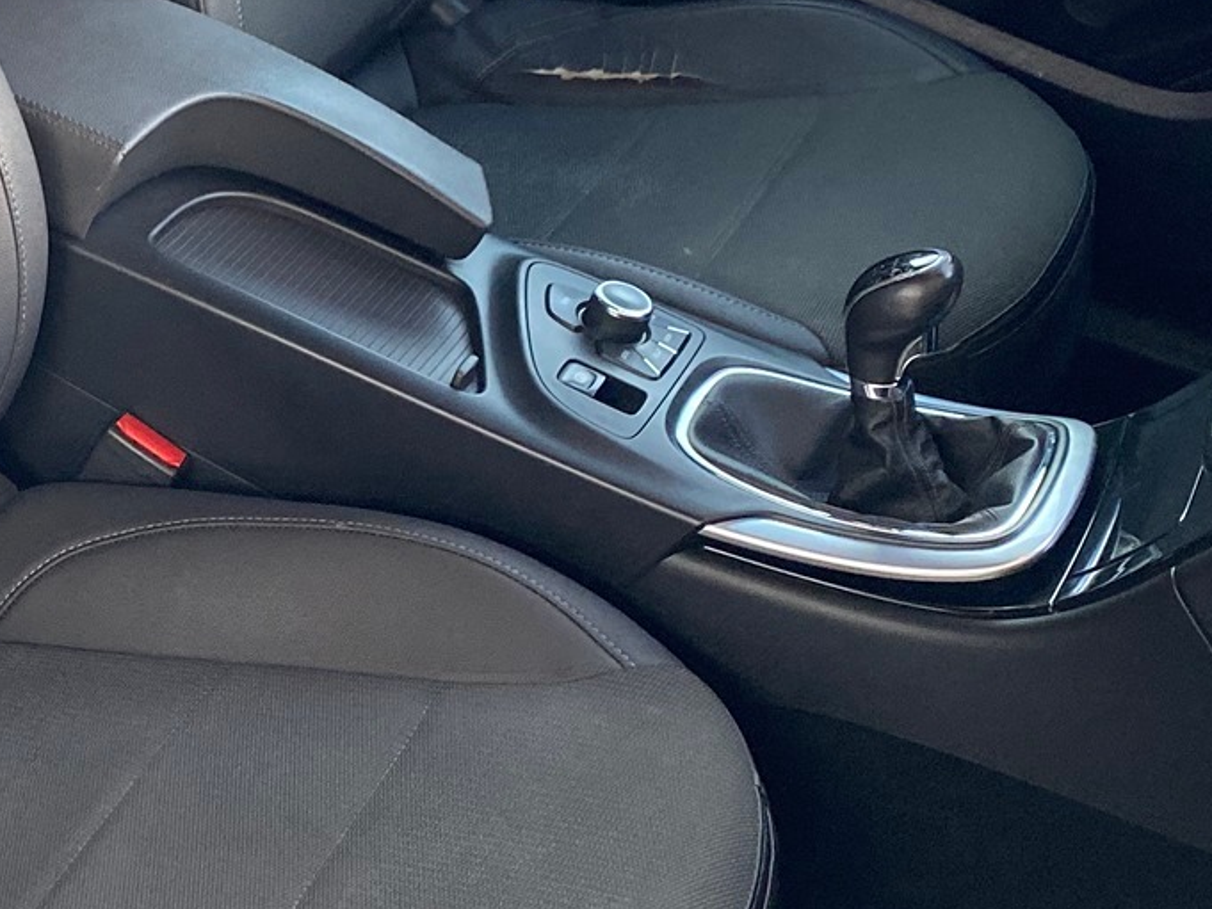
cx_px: -85
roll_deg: -2.9
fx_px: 2696
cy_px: 356
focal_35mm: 77
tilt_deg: -34.8
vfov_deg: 19.1
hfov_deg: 23.9
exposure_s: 1/121
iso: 125
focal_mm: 4.25
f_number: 1.8
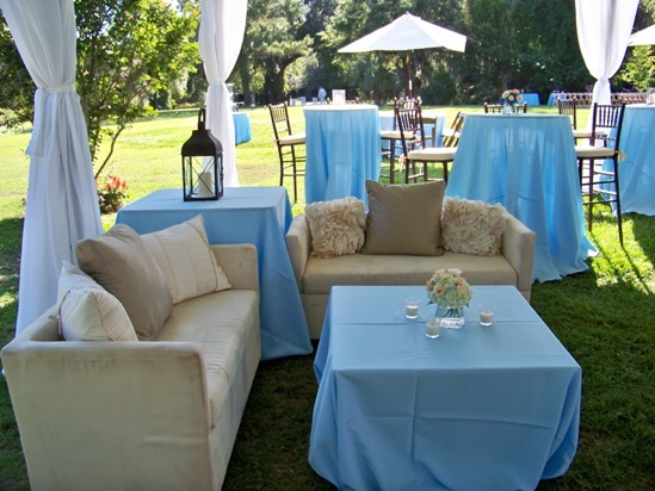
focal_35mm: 33
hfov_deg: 55.3
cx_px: 328
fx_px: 625
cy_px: 246
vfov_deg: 43.0
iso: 100
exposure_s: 1/250
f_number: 2.8
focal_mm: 5.85
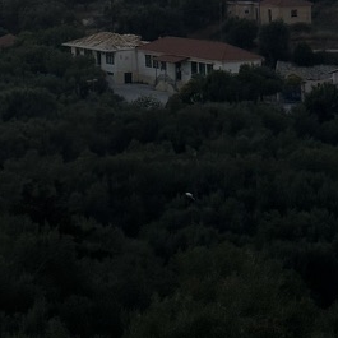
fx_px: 1812
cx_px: -46
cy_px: -186
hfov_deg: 10.5
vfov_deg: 10.3
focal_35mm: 164
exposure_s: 1/555
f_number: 1.78
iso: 64
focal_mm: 6.86
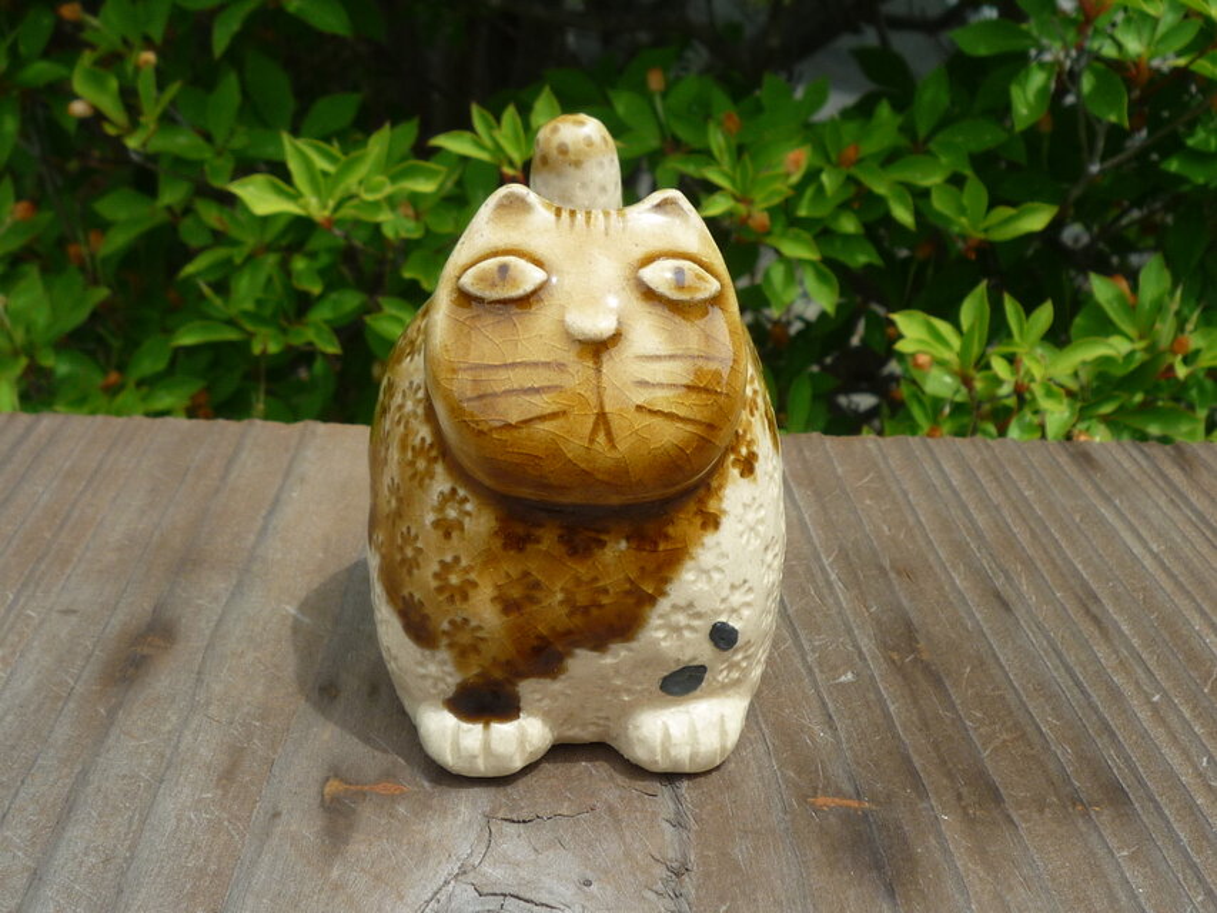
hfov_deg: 43.8
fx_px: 1512
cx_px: 608
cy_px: 456
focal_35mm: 43
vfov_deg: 33.6
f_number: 4
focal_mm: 5.3
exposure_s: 1/500
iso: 100
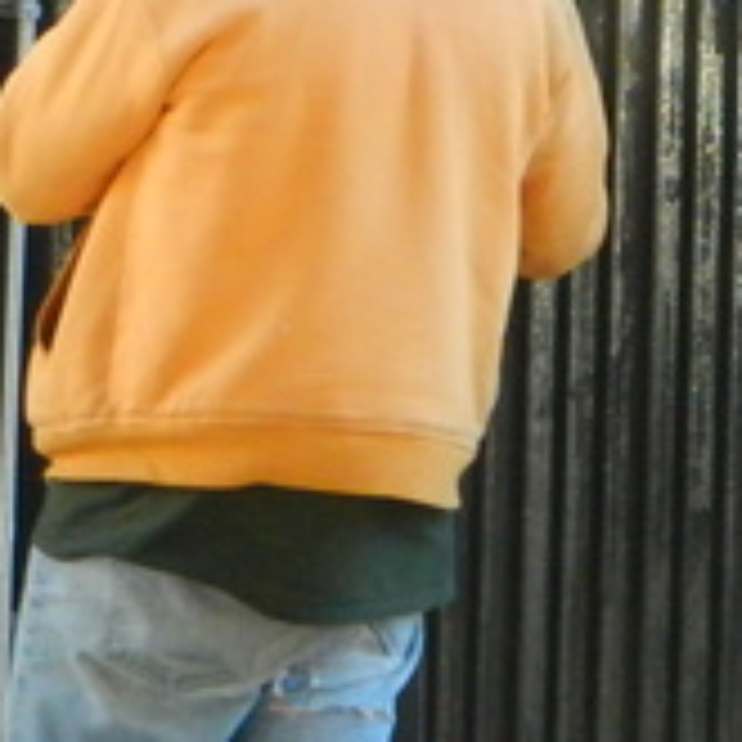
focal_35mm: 1072
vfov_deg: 1.6
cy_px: 567
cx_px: -153
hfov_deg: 1.6
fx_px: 25997
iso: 640
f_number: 5.3
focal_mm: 45.3
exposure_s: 1/125
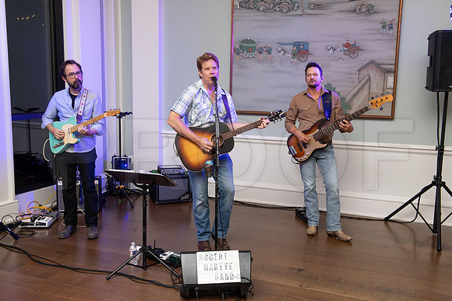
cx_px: 226
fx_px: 458
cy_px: 150
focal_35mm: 36
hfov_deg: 52.5
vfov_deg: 36.4
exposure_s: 1/320
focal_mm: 36
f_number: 6.3
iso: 3200
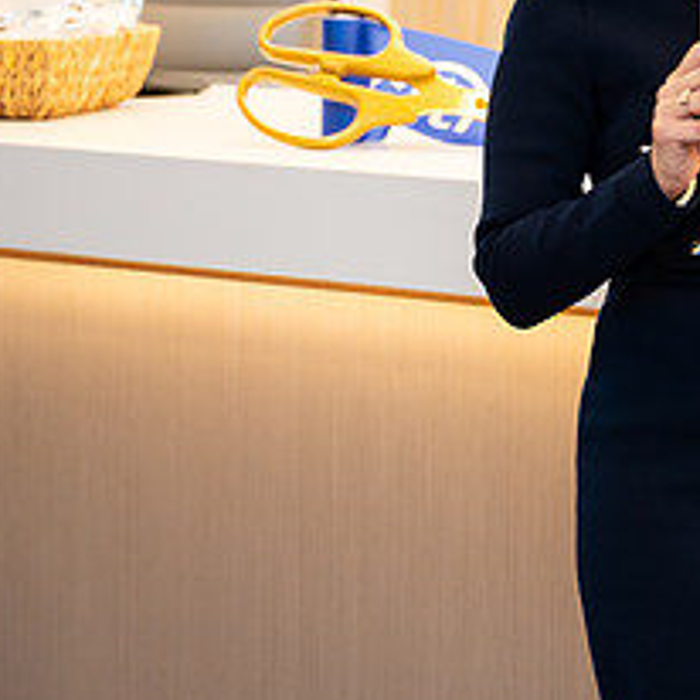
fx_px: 3455
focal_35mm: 151
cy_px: 61
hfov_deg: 11.3
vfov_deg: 11.5
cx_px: 908
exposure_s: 1/125
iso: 400
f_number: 3.2
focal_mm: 60
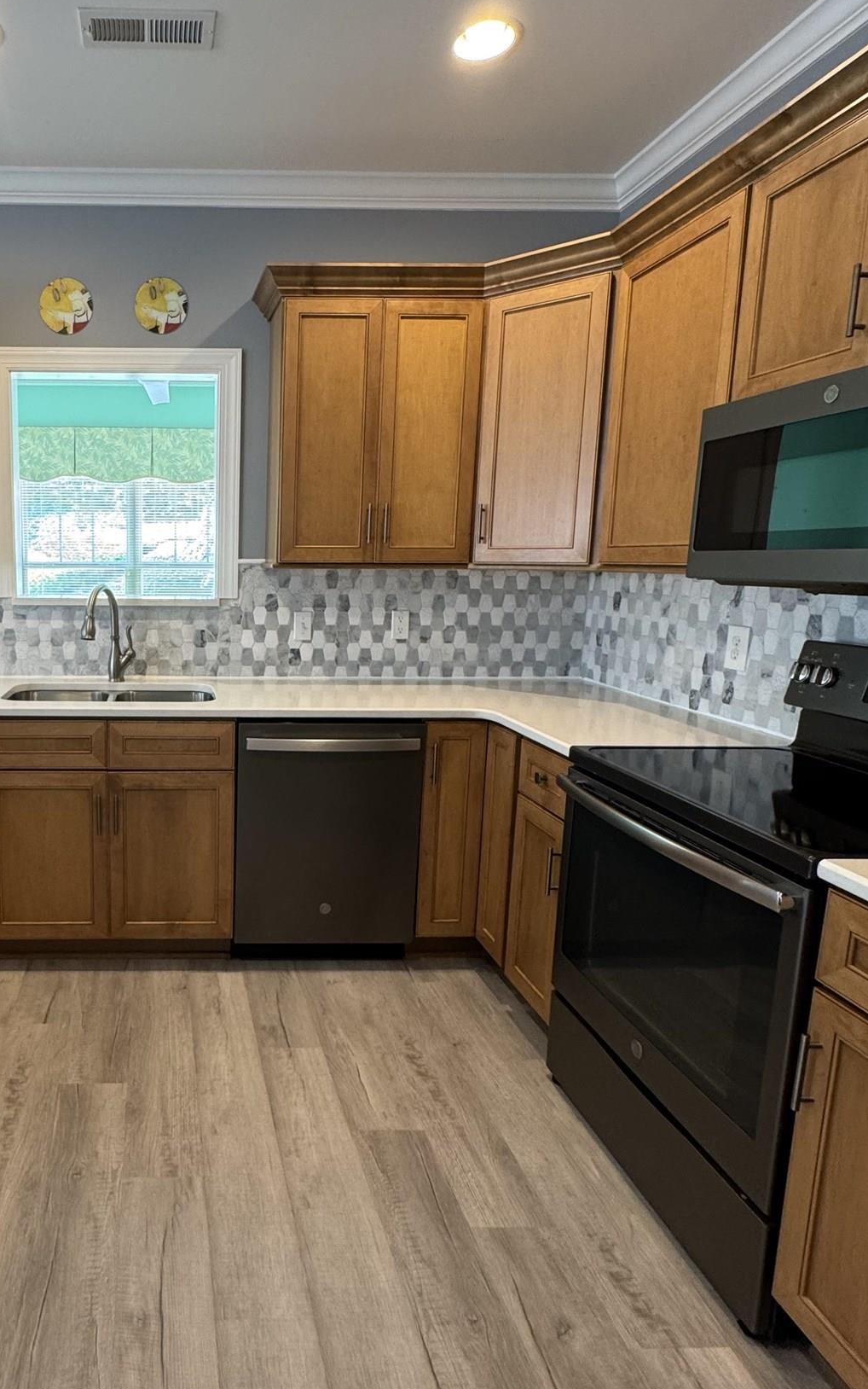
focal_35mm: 21
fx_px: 795
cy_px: 671
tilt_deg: -7.7
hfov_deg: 53.4
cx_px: 170
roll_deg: -0.3
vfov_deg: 82.2
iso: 200
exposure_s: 1/60
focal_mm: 2.22
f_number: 2.2
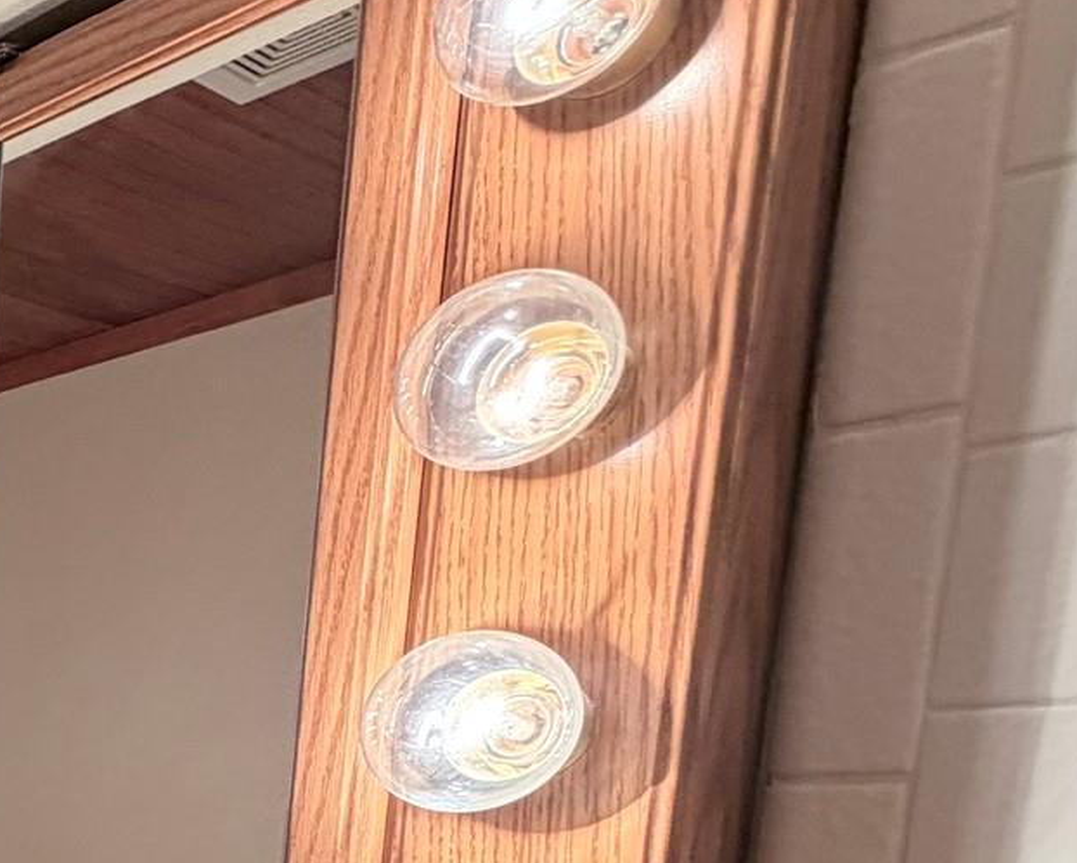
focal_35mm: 45
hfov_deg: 26.7
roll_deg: -1.3
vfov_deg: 29.2
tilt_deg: -5.9
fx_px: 1435
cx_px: -604
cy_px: 1015
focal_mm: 2.22
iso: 200
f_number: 2.2
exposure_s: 1/60
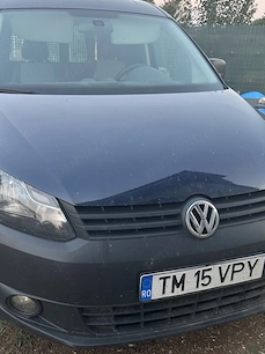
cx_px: 115
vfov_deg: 53.9
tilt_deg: -19.5
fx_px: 348
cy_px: 164
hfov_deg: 41.7
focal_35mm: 34
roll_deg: -1.8
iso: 200
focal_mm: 5.7
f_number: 1.5
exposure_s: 1/60
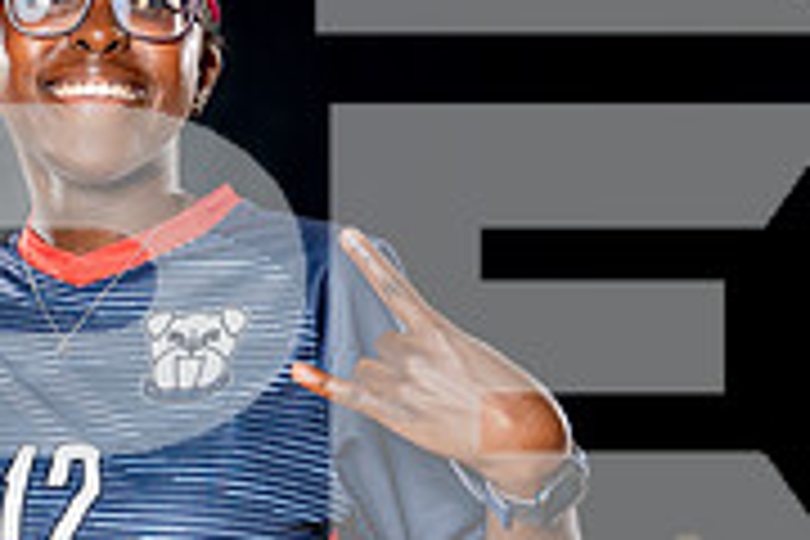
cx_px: -297
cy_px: 344
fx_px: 3802
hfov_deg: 11.8
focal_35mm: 169
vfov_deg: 8.1
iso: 100
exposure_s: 1/250
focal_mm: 50
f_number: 4
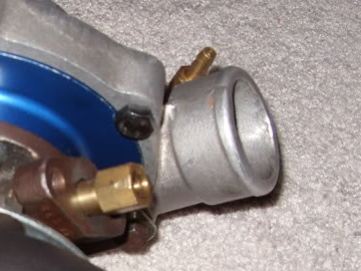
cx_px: -101
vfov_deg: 13.5
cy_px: 289
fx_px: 1126
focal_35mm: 108
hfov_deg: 17.2
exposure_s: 1/30
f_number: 2.8
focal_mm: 6.3
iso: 50
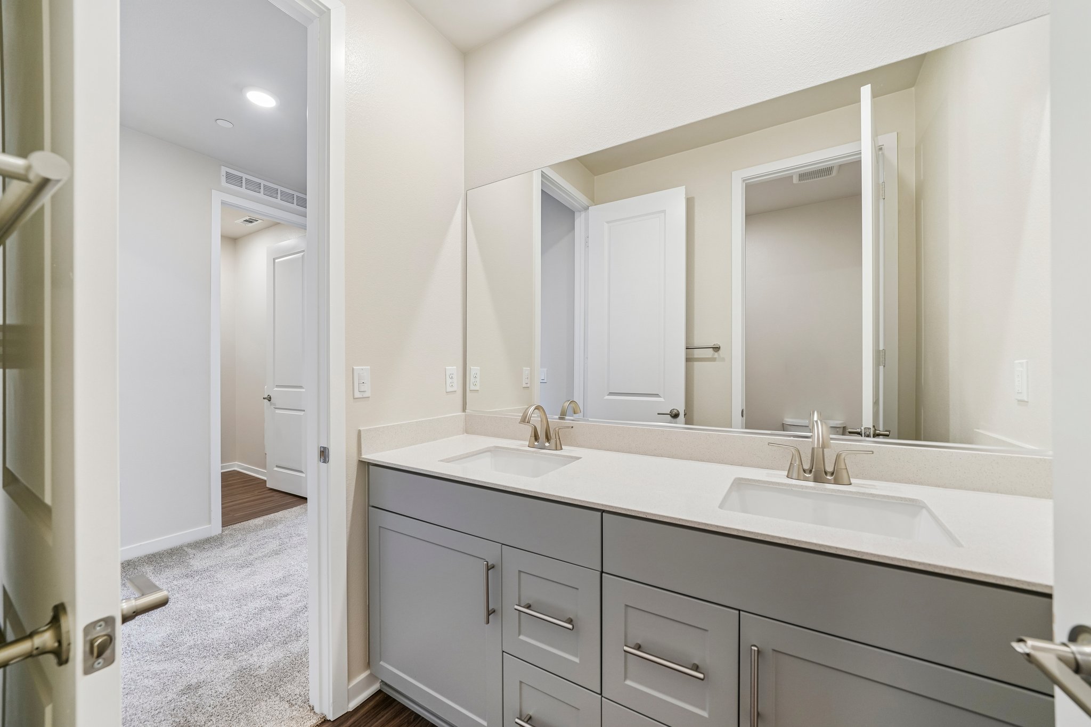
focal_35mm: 13
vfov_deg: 85.4
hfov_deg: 108.3
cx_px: 546
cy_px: 364
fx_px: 394
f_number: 7.1
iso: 400
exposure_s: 1/15
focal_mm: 13
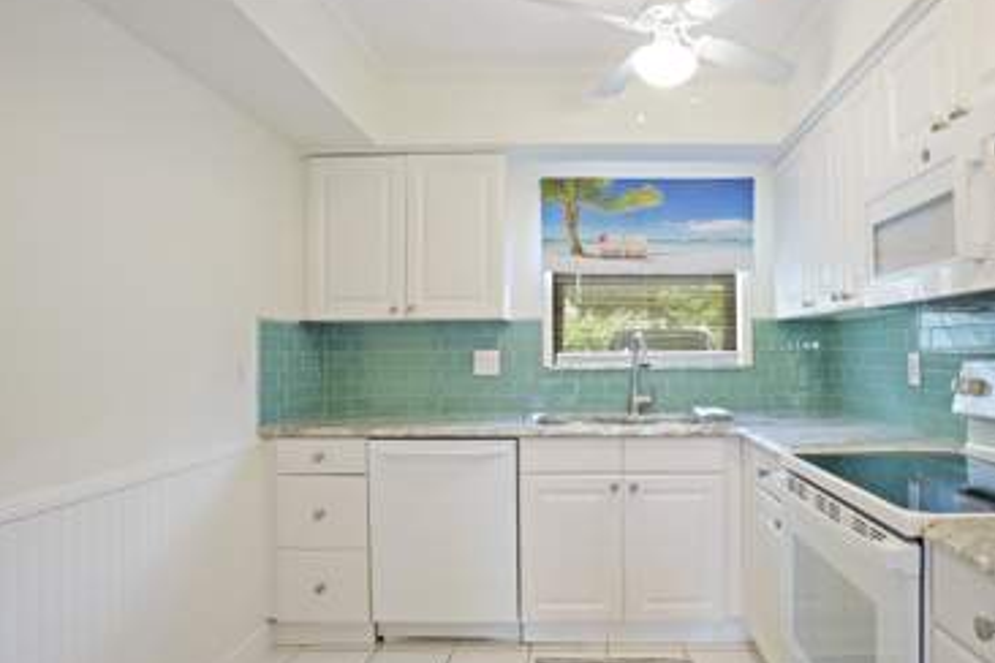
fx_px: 580
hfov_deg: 80.5
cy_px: 351
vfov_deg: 59.5
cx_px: 582
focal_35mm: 21
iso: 12800
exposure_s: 1/25
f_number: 8
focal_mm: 16
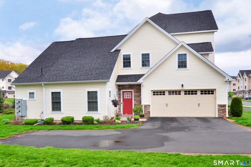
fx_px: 146
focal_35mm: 21
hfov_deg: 81.3
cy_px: 84
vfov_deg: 59.4
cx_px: 126
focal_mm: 14
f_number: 8
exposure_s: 1/400
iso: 640
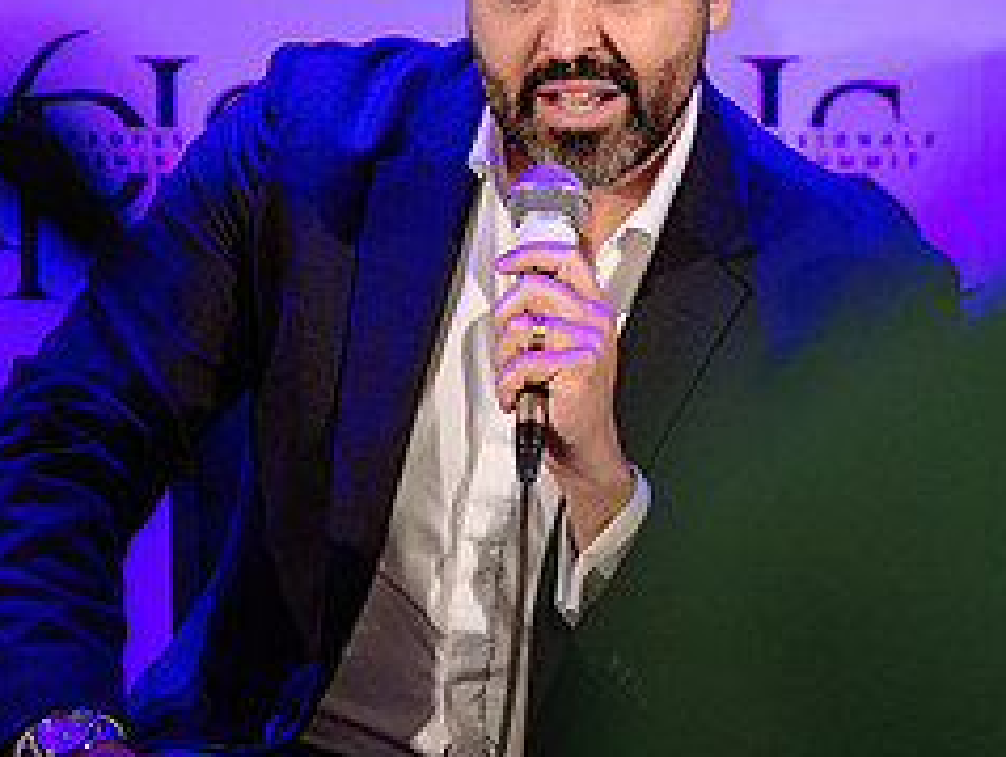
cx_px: 629
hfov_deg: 4.2
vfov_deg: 3.2
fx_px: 13702
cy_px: 439
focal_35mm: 471
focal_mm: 175
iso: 1600
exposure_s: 1/250
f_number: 2.8
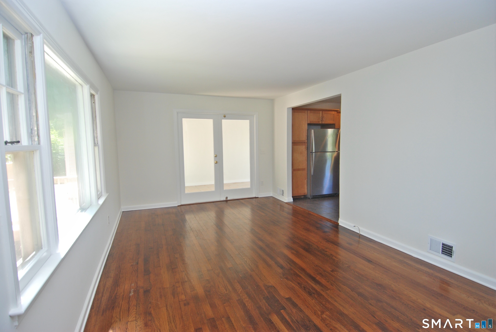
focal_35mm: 18
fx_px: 248
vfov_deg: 67.5
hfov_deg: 89.9
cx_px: 248
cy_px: 166
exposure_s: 1/80
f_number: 4.5
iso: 200
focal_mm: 12
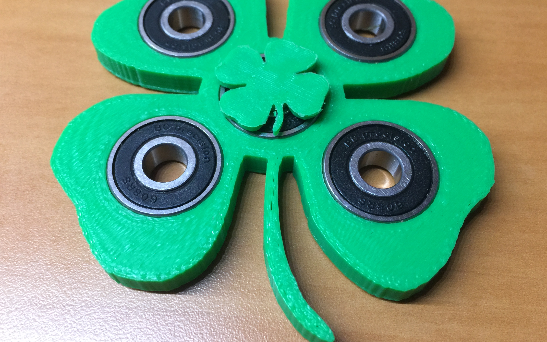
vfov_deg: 40.5
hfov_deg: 61.2
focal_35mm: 31
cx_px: 272
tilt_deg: -60.9
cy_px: 150
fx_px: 462
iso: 80
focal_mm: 4.15
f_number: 2.2
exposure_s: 1/15
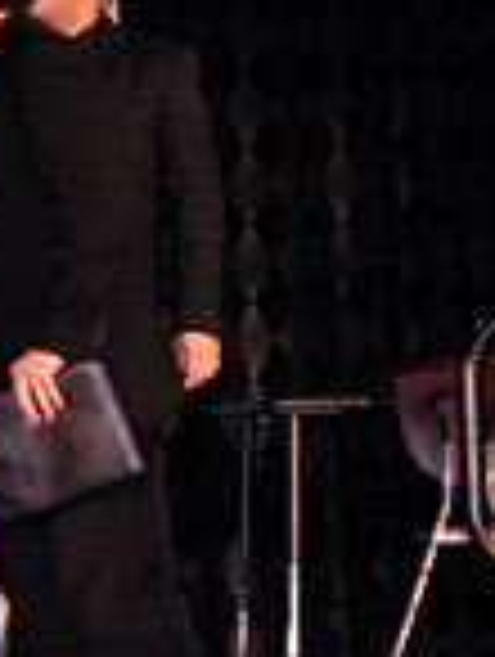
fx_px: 3363
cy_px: 416
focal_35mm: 177
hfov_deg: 7.7
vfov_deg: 11.2
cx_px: -778
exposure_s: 1/60
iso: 400
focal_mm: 31
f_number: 2.8
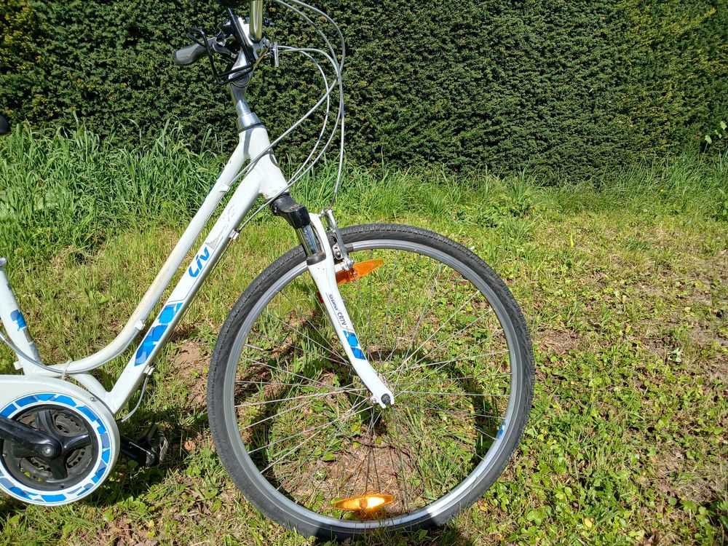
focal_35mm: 26
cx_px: 364
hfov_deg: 67.3
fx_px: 547
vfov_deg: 53.1
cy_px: 273
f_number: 1.8
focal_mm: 3.98
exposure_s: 1/556
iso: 20
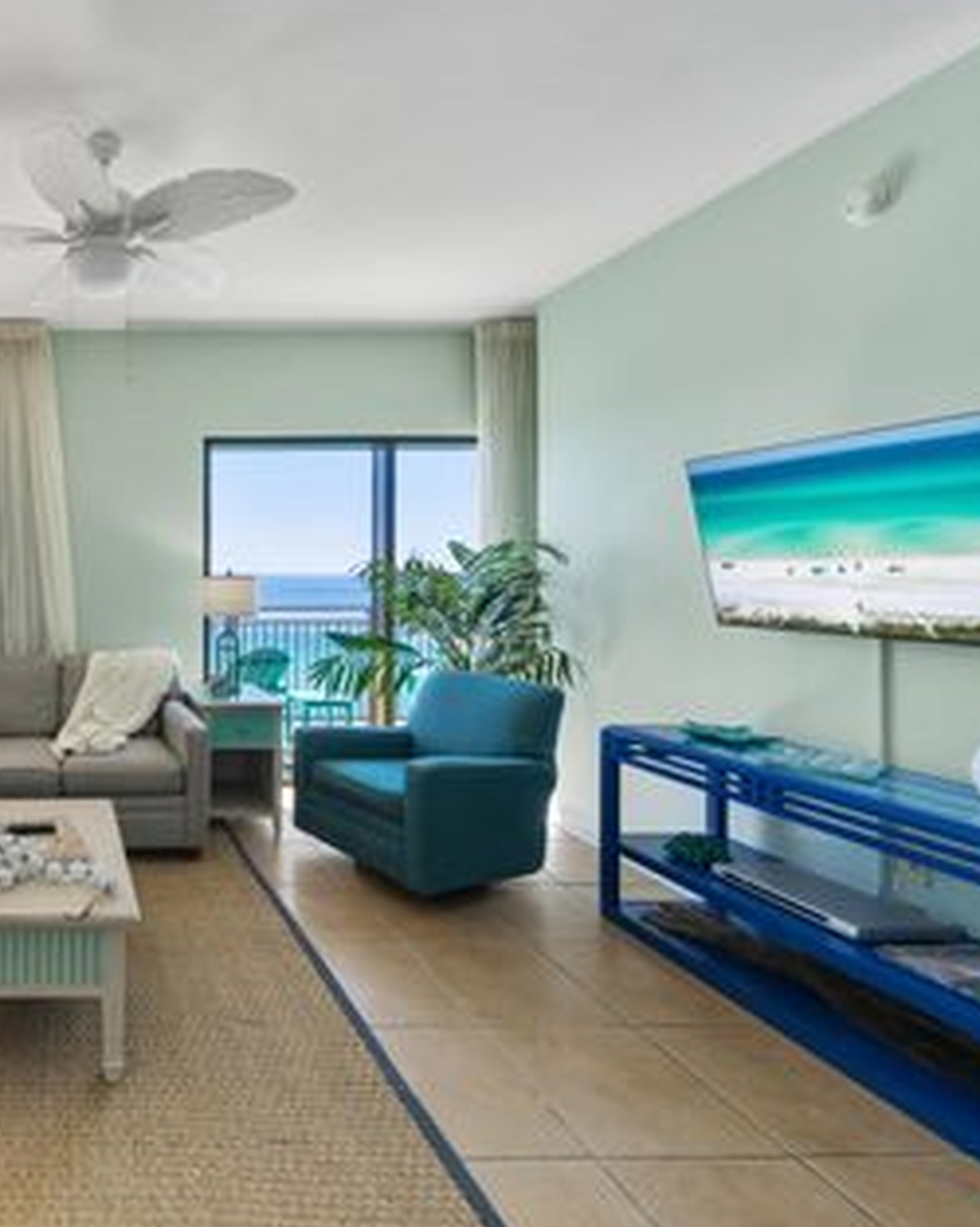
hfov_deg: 60.5
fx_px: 653
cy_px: 602
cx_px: 71
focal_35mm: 18
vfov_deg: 86.4
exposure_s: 1/6
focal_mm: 12
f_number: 7.1
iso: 250
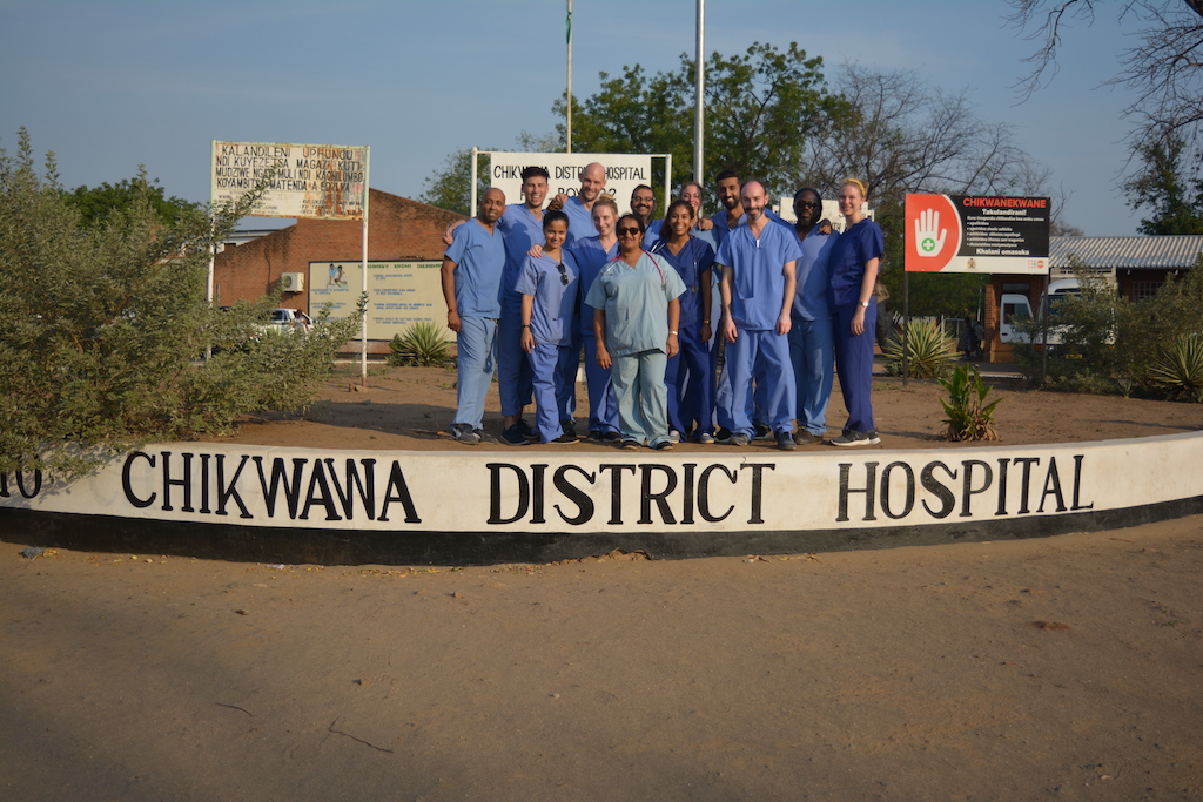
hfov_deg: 51.3
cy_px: 401
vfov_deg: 35.5
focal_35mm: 38
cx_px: 602
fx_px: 1253
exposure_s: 1/1000
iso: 100
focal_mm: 25
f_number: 4
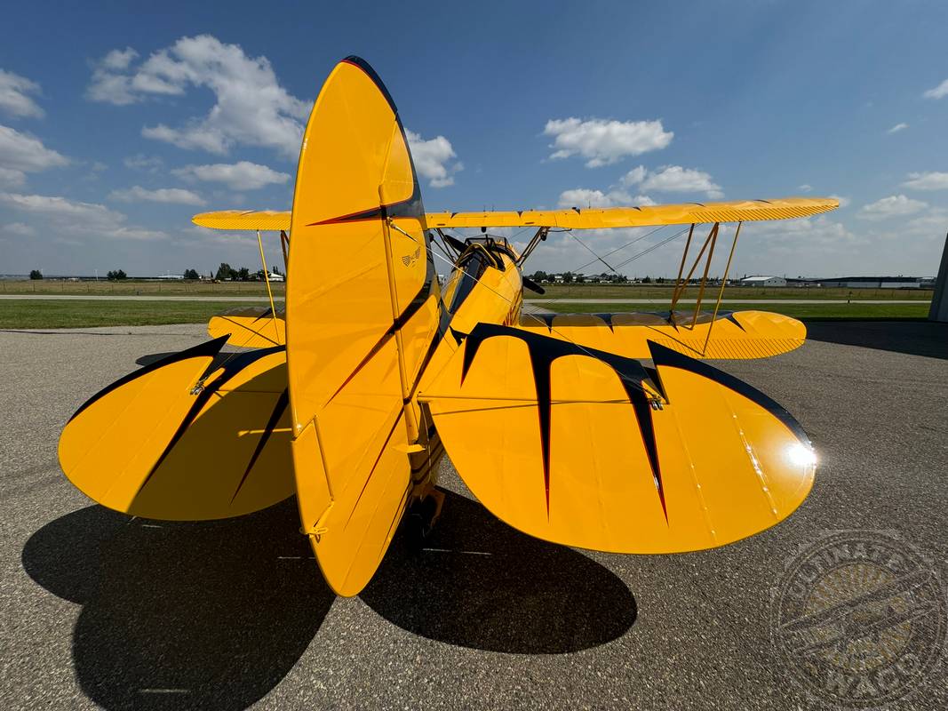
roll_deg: -0.1
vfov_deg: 85.7
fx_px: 383
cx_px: 474
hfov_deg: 102.1
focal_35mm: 14
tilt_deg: -10.6
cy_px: 356
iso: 50
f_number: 2.2
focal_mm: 2.22
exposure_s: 1/4926
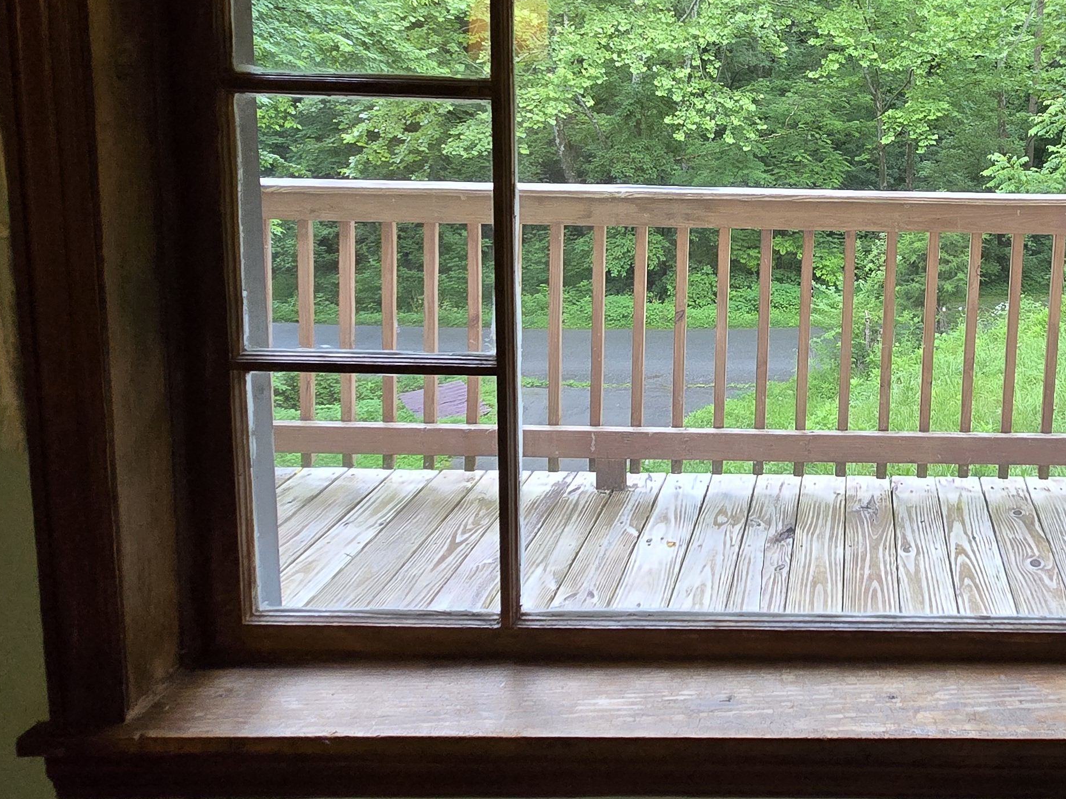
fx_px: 862
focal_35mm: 28
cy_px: 175
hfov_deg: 58.4
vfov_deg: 47.4
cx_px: 857
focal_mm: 2.2
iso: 500
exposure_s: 1/60
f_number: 2.2
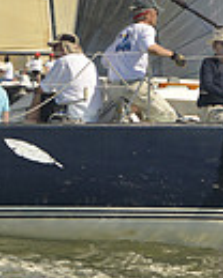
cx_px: 103
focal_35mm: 420
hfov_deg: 3.7
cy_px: -65
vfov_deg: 4.6
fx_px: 3465
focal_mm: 100
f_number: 4.5
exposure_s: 1/1250
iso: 200
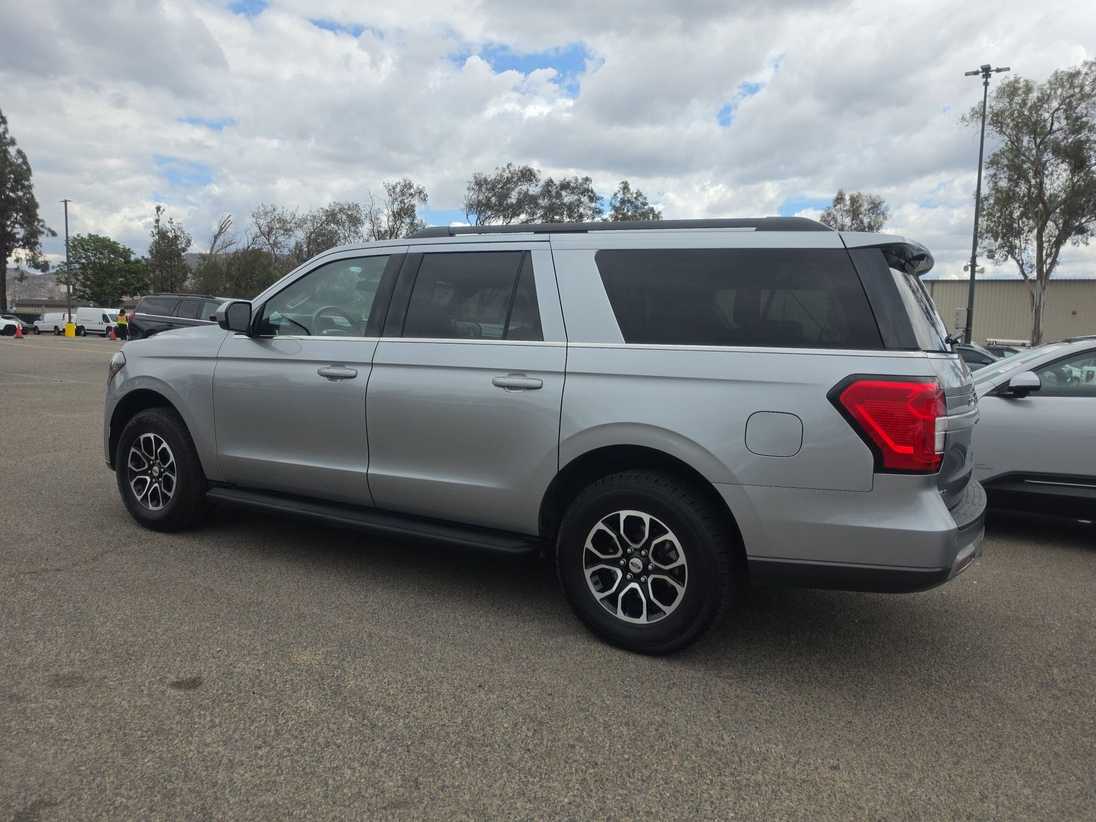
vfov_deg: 58.9
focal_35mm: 23
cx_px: 548
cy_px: 411
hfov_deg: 73.9
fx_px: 728
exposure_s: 1/6148
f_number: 1.4
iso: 64
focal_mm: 6.5
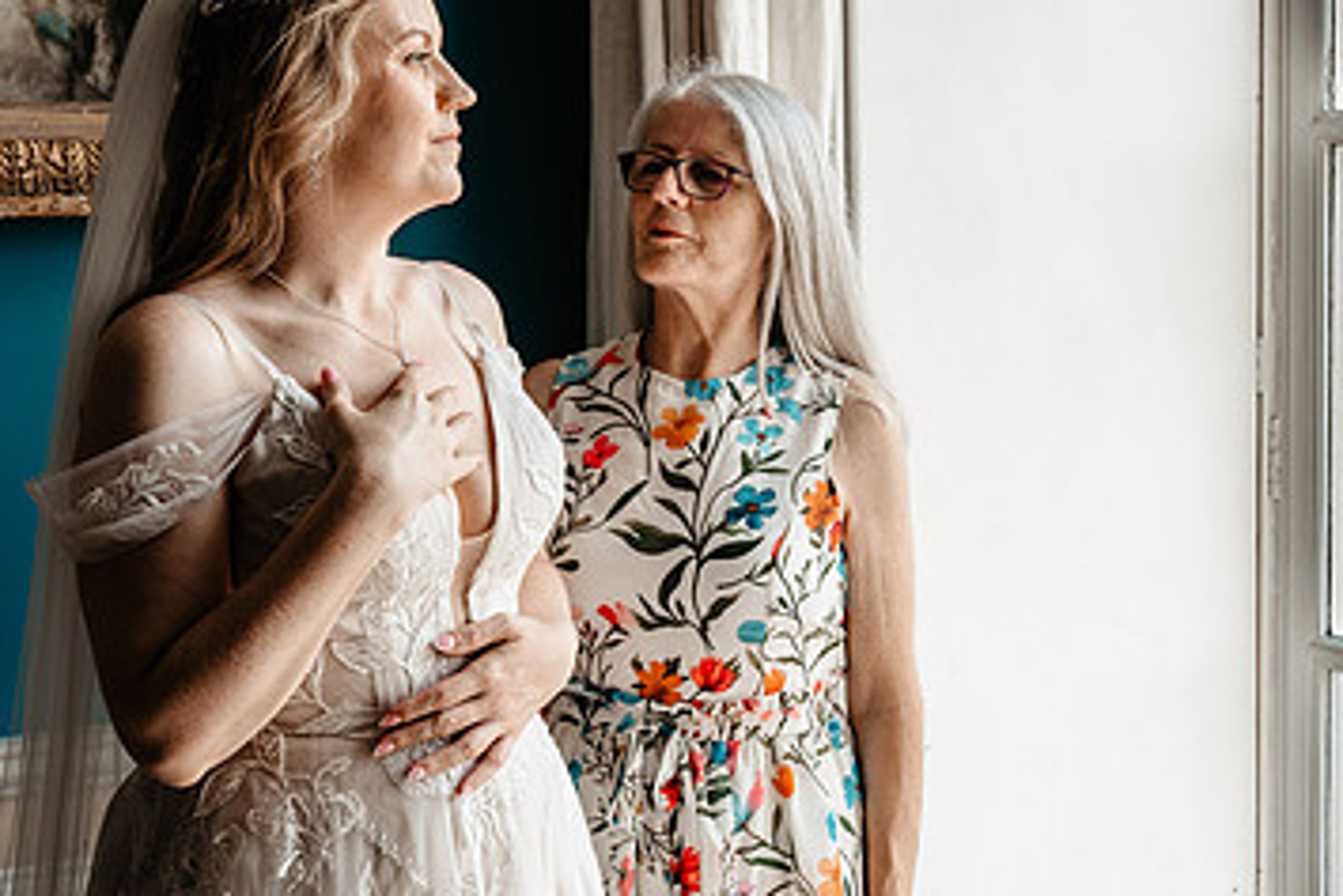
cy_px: 389
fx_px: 2239
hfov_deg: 33.3
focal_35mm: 60
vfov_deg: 22.6
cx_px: 757
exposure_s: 1/160
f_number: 5
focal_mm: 35
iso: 500
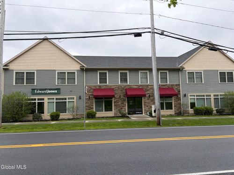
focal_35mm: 26
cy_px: 88
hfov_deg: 67.3
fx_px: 176
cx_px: 117
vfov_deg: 53.1
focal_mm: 5.96
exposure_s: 1/920
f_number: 1.6
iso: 50
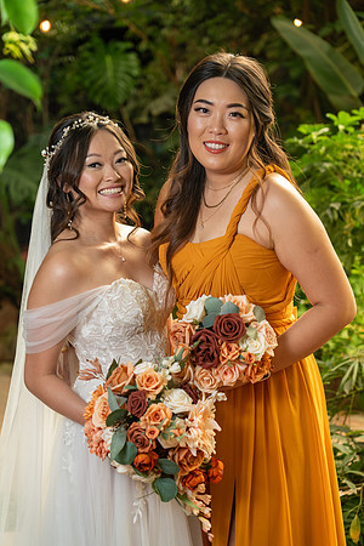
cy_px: 273
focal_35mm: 85
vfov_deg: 23.9
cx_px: 182
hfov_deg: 16.1
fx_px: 1289
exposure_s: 1/80
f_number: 4
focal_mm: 85
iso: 500
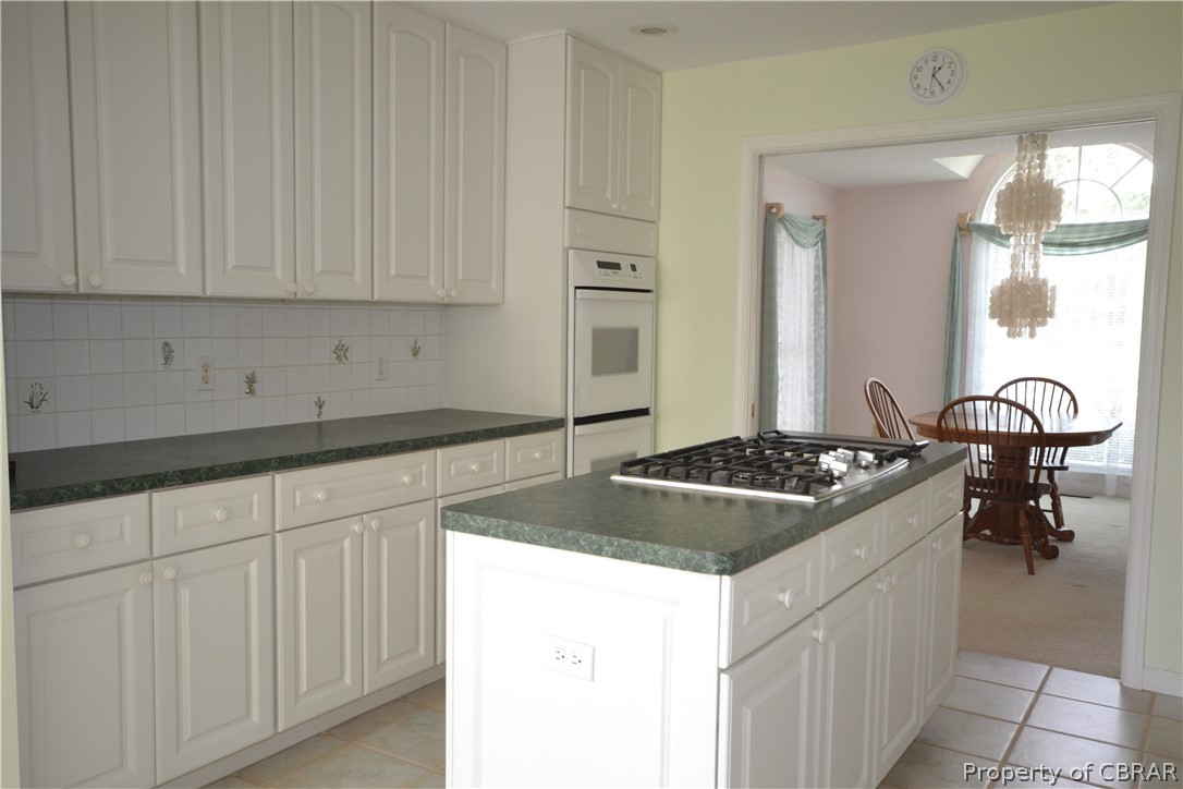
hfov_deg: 61.9
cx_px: 592
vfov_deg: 43.6
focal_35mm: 30
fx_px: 986
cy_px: 394
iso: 800
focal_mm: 20
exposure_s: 1/60
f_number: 5.6
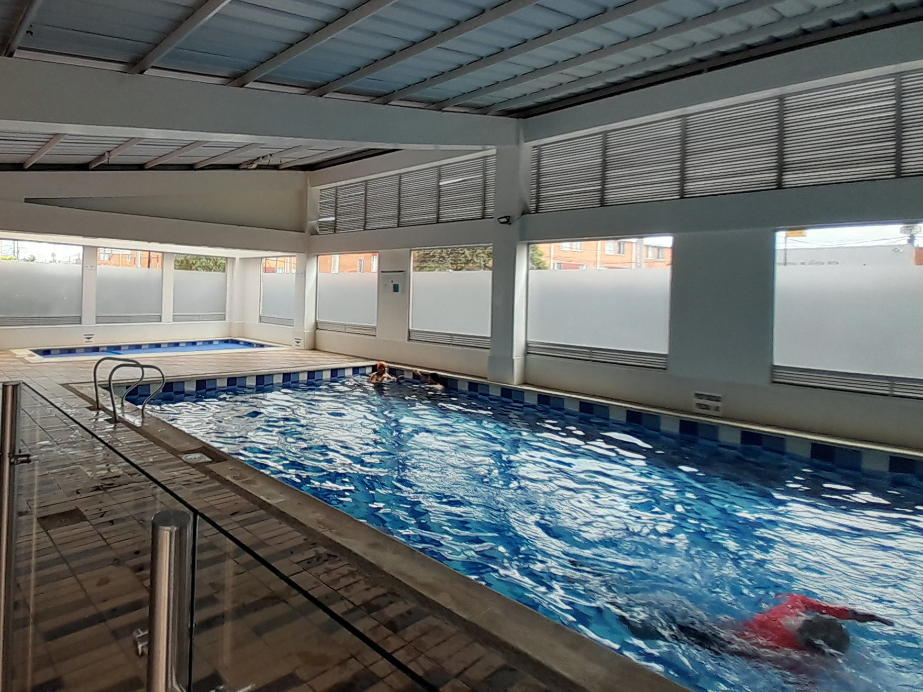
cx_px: 254
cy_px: 296
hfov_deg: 79.5
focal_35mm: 19
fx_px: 507
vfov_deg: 68.3
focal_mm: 1.13
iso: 40
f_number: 2.2
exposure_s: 1/158
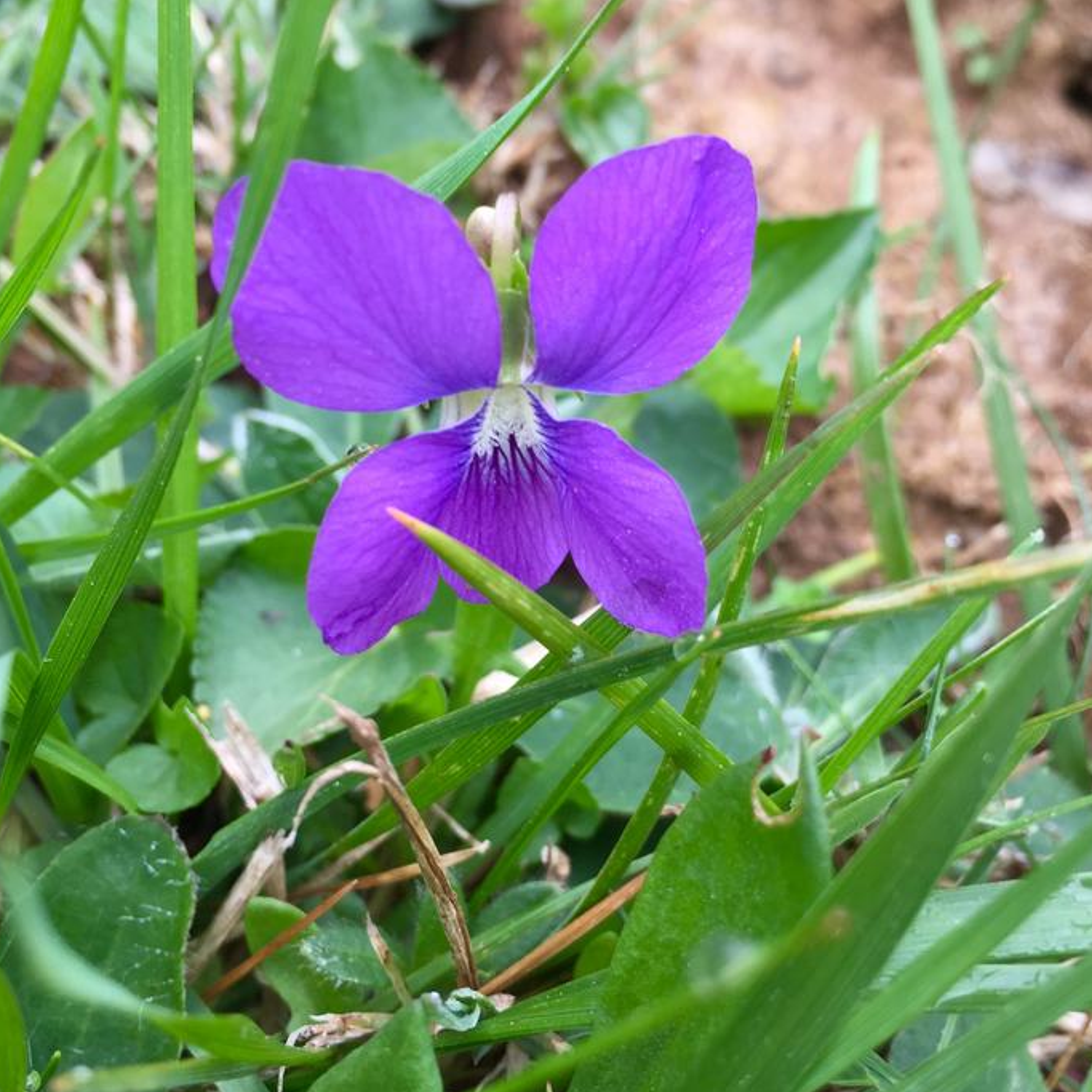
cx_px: 544
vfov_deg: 47.2
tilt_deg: -56.5
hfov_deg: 47.2
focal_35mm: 35
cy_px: 512
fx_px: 1249
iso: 32
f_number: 2.2
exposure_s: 1/120
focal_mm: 4.15
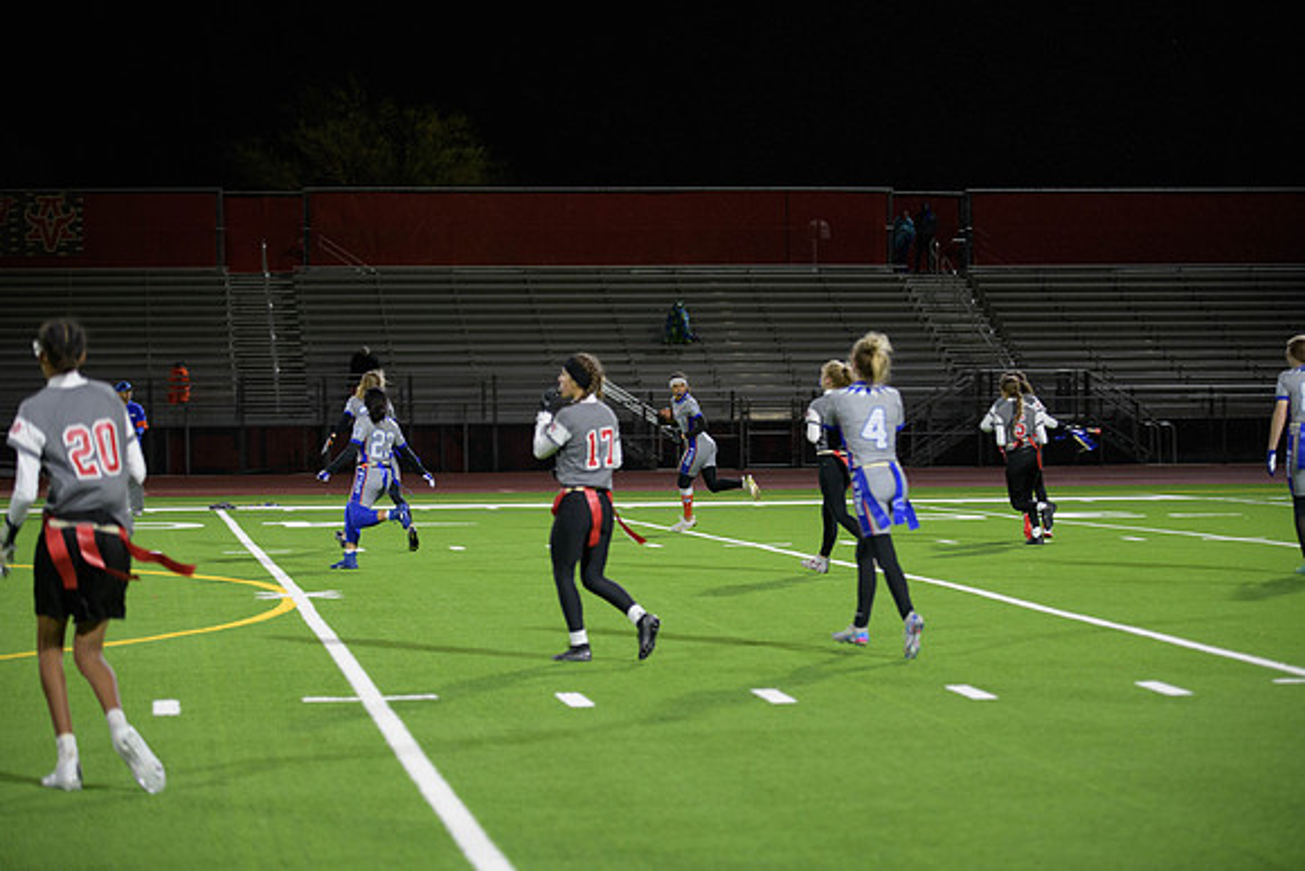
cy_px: 436
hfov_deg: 20.8
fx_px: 3553
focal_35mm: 98
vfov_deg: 14.0
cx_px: 652
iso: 1100
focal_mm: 98
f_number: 2.8
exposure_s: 1/200
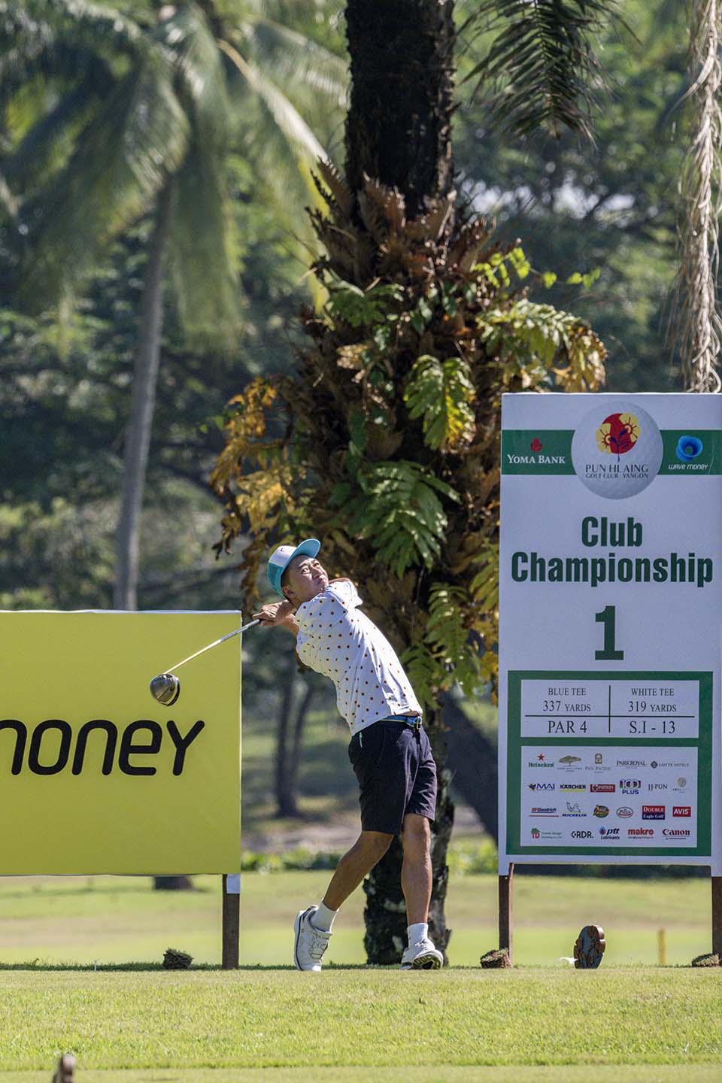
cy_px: 542
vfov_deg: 5.2
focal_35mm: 400
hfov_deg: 3.4
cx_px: 361
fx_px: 12032
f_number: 8
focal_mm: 400
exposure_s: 1/2000
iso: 2000
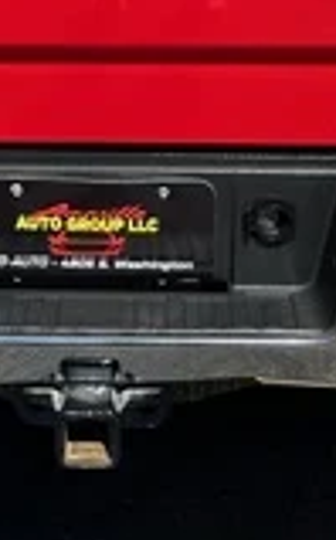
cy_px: -17
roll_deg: +0.7
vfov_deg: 18.2
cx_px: 78
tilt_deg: -12.1
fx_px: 1631
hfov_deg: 11.7
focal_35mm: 111
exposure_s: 1/2695
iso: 50
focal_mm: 5.7
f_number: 1.5
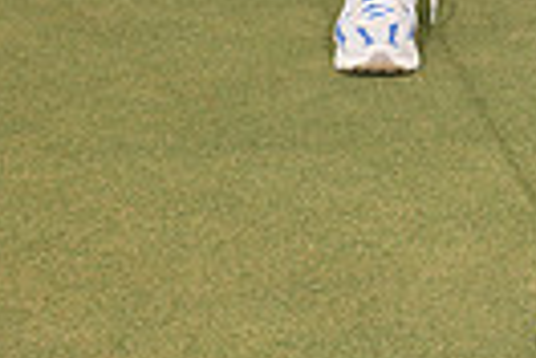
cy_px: -468
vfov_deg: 7.0
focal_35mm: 187
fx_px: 2784
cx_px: 548
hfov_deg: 10.9
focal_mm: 55
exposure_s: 1/320
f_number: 6.3
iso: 100
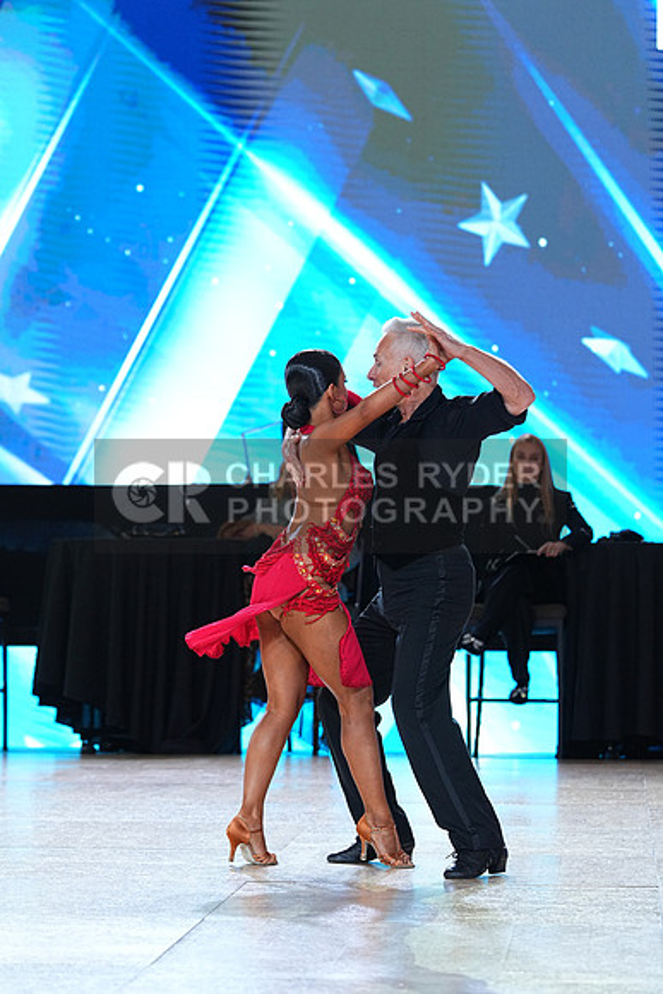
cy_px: 497
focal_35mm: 135
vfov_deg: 15.2
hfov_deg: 10.2
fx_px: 3727
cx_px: 332
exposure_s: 1/500
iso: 1600
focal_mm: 135
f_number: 4
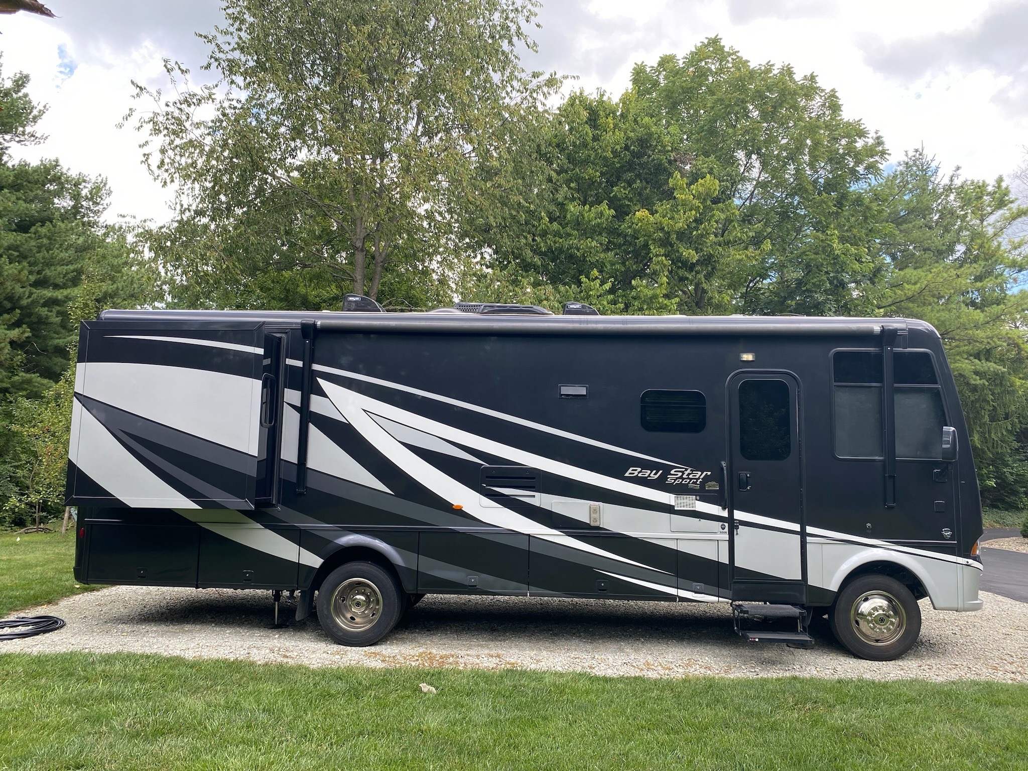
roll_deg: -1.0
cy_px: 386
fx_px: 772
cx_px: 514
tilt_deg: +5.2
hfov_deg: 67.3
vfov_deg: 53.1
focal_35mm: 26
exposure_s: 1/296
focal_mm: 4.25
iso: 32
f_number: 1.8
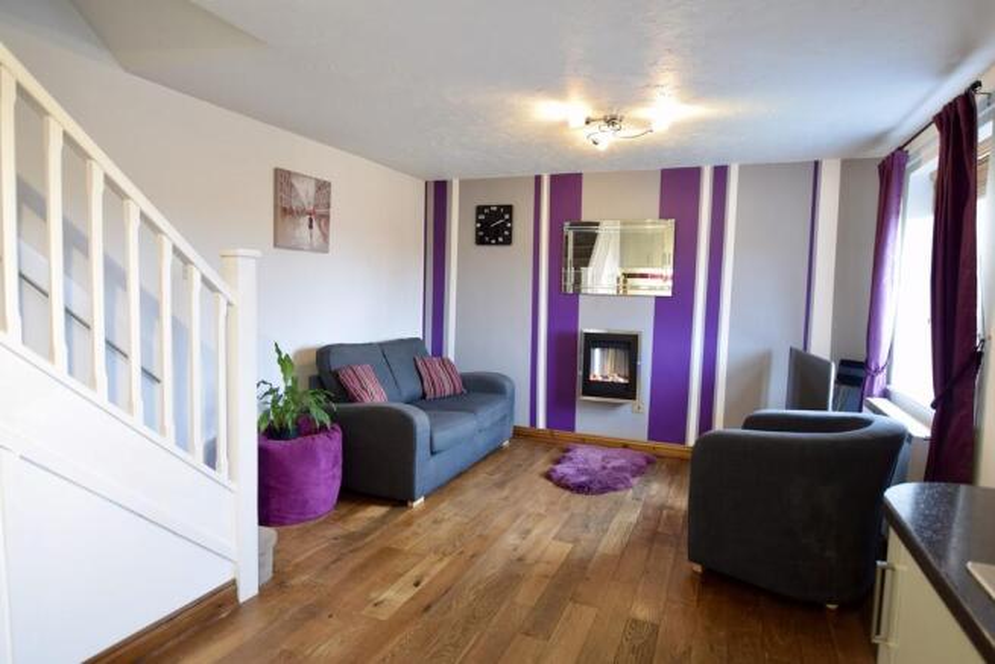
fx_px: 539
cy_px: 332
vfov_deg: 63.2
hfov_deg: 85.4
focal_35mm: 20
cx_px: 498
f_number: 3.5
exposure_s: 1/6
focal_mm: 13
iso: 200
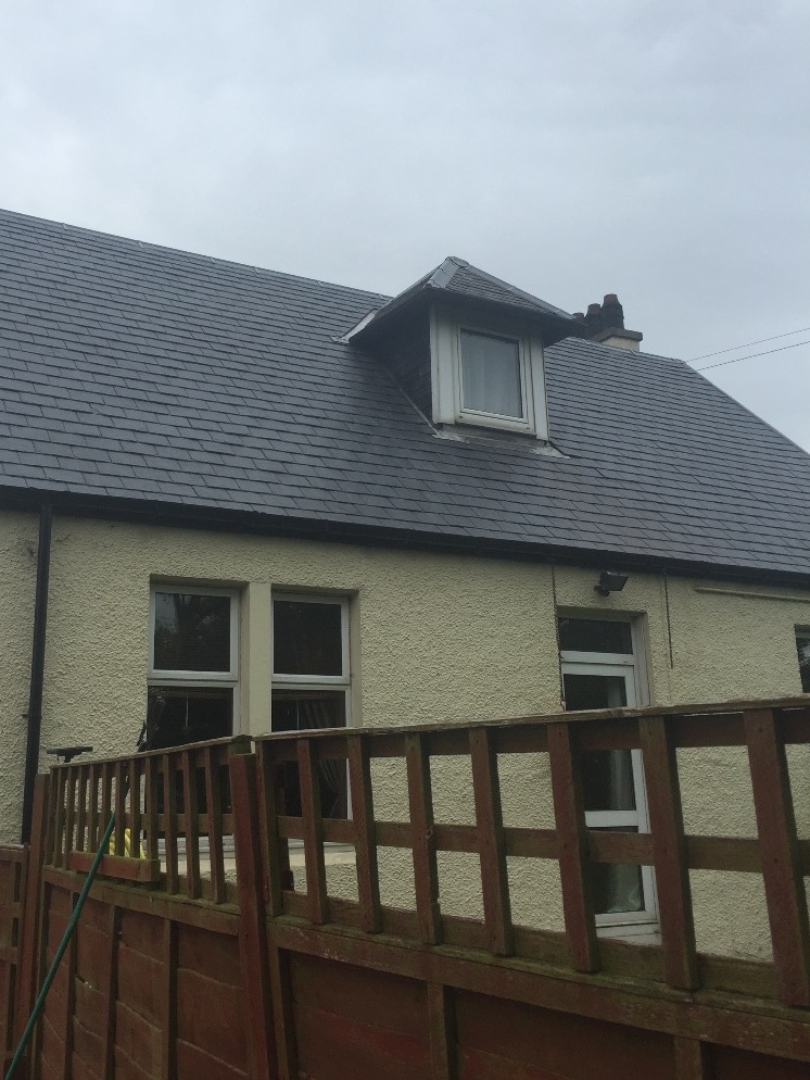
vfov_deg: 52.6
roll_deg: +1.7
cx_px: 333
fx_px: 1092
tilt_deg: +13.7
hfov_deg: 40.6
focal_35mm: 35
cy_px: 512
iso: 32
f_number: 2.2
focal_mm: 4.15
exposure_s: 1/920
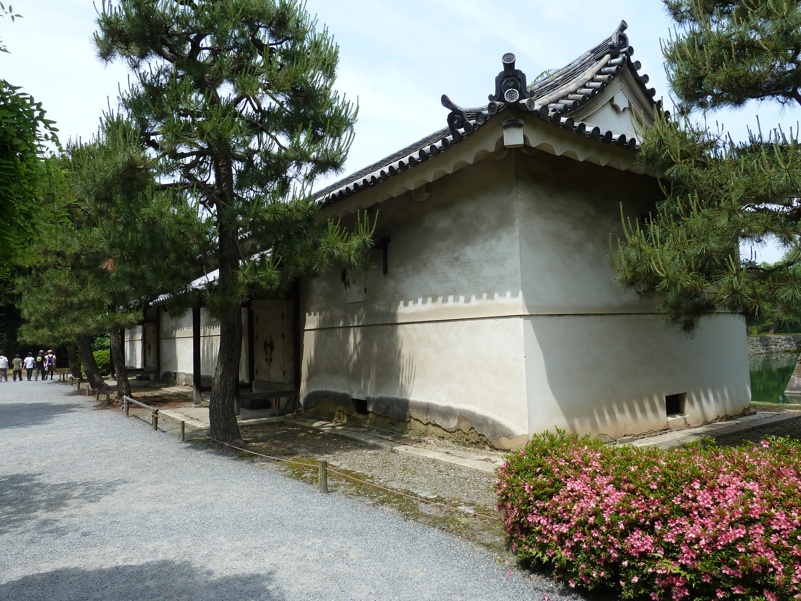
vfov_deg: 54.9
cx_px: 400
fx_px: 578
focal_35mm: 25
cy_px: 300
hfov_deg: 69.4
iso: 80
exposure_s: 1/400
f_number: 4
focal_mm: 4.1
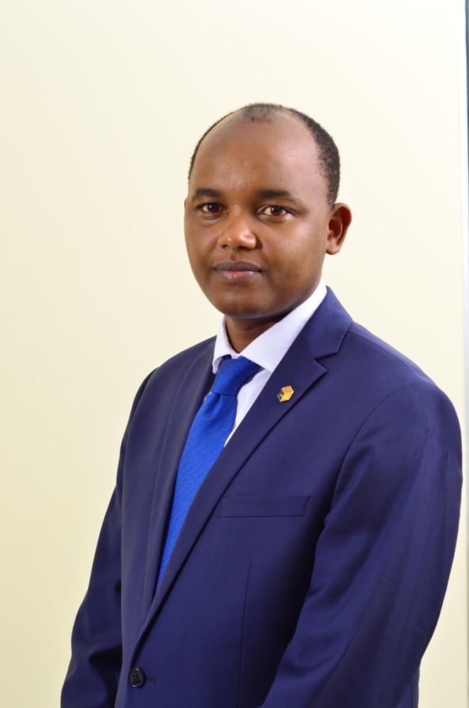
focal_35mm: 75
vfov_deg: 27.0
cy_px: 354
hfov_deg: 18.1
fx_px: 1473
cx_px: 234
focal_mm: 50
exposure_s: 1/200
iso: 200
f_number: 5
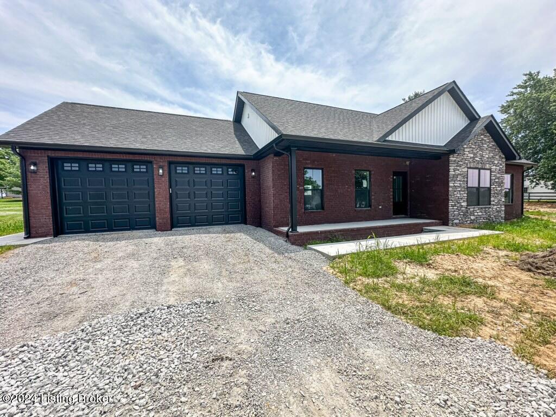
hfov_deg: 102.1
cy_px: 208
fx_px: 225
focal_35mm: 14
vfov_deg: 85.7
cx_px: 278
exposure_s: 1/1400
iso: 50
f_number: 2.2
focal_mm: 2.22
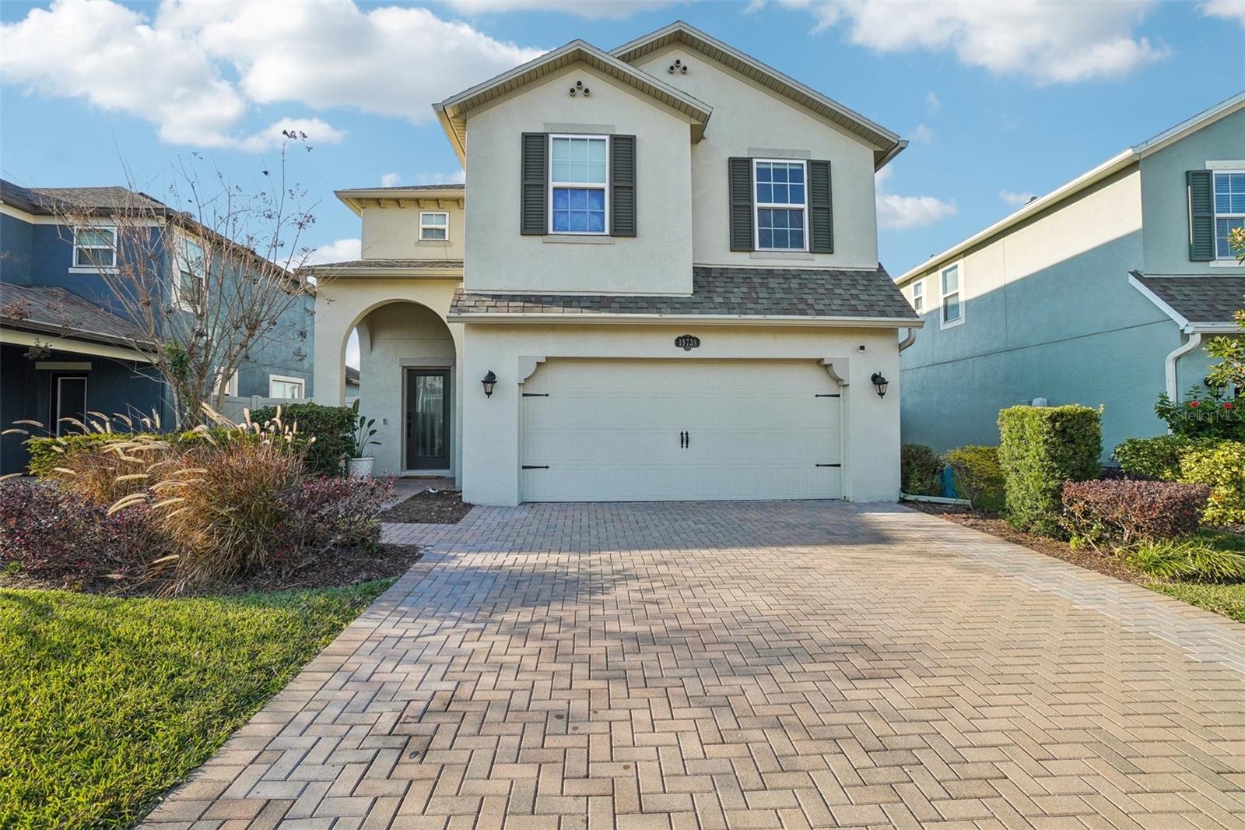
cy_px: 415
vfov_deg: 77.3
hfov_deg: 100.4
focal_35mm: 15
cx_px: 622
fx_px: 519
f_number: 8
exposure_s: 1/320
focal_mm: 10
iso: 400
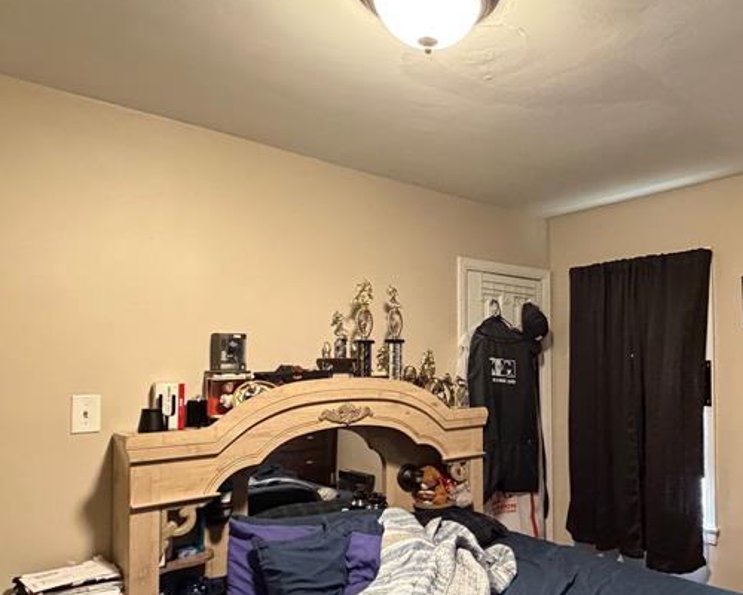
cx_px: 519
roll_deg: +0.9
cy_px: 347
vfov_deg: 51.3
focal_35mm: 28
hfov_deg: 60.1
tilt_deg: +2.1
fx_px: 616
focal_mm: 2.22
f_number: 2.2
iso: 800
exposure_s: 1/60
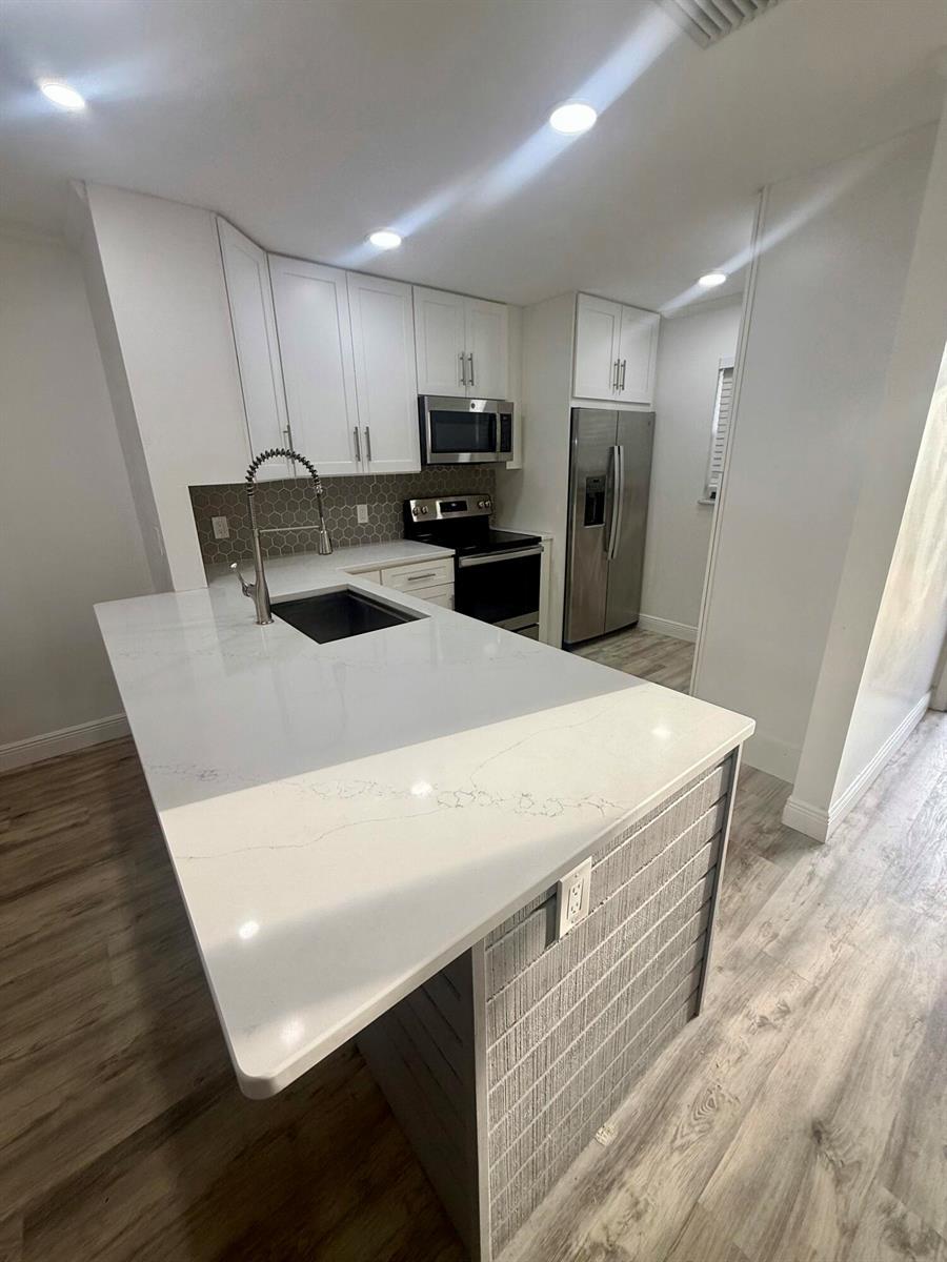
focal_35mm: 14
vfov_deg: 102.1
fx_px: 511
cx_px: 474
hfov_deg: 85.7
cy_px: 631
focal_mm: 2.22
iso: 50
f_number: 2.2
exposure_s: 1/138
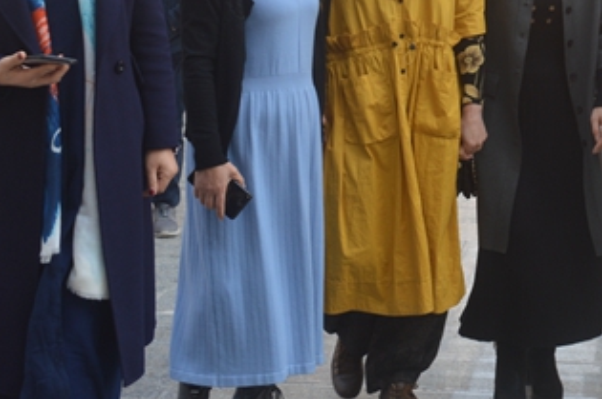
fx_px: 1591
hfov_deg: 20.7
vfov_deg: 14.1
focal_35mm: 95
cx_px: 613
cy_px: -12
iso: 125
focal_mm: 25
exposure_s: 1/125
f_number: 5.6
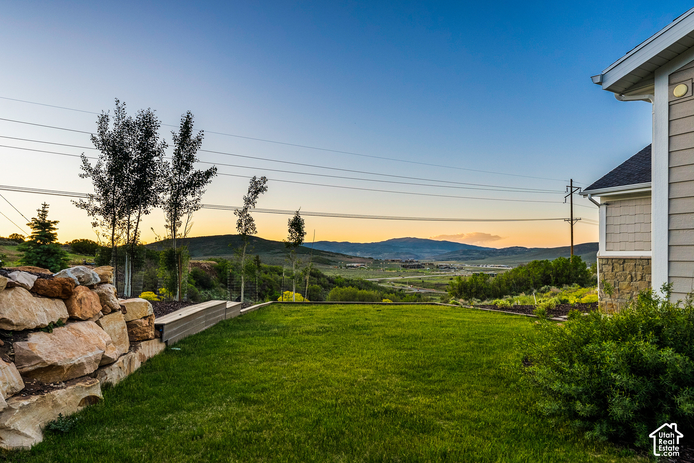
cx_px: 347
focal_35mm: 24
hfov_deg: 73.7
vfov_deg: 53.2
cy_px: 232
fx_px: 463
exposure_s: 1/125
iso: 640
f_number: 5.6
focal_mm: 24
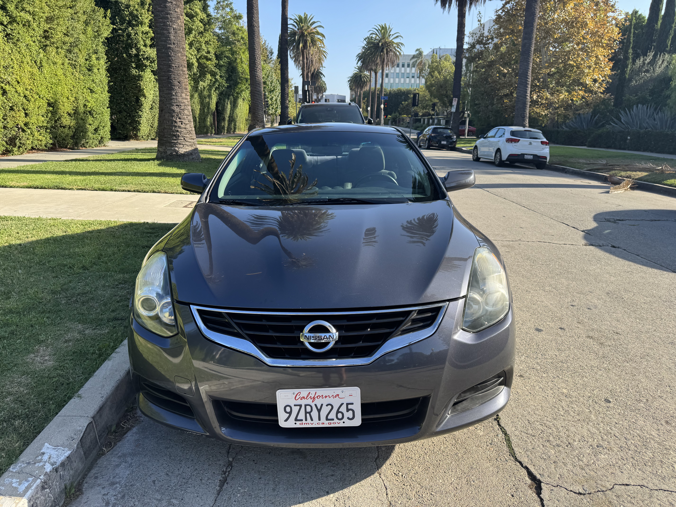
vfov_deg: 56.8
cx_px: 338
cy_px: 254
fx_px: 469
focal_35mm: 24
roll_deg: -1.3
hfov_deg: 71.6
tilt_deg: -16.9
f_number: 1.78
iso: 80
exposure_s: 1/1395
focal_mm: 6.76
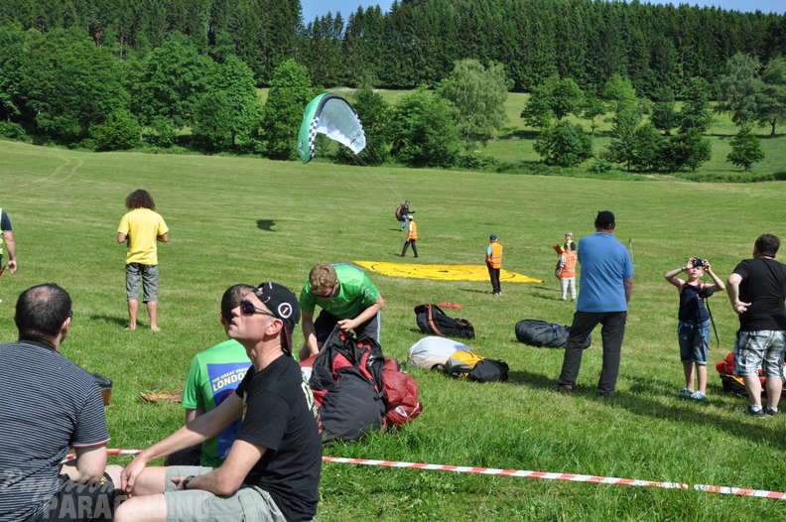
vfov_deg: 34.1
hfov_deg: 49.6
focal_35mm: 39
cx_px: 393
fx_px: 850
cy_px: 261
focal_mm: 26
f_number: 13
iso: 200
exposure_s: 1/160
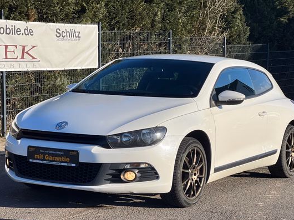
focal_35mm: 93
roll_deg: -0.2
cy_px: 124
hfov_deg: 21.1
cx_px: 156
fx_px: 790
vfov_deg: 15.9
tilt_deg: -6.9
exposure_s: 1/815
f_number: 2.8
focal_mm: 9
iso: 32
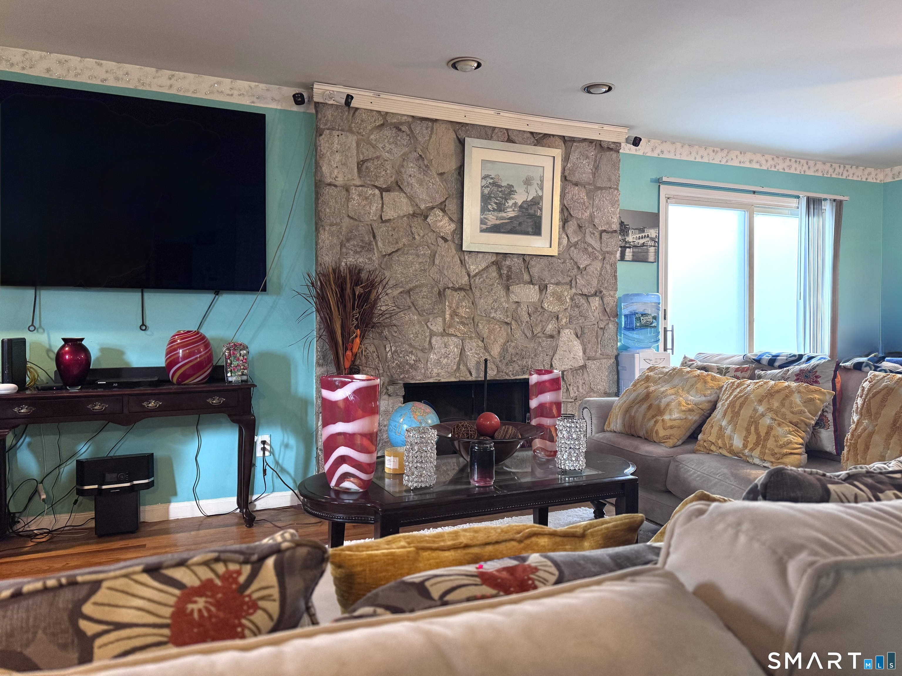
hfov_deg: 71.6
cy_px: 338
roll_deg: -0.5
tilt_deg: -1.3
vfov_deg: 56.8
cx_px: 451
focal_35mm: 24
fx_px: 625
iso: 160
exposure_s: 1/60
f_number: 1.78
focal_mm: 6.76
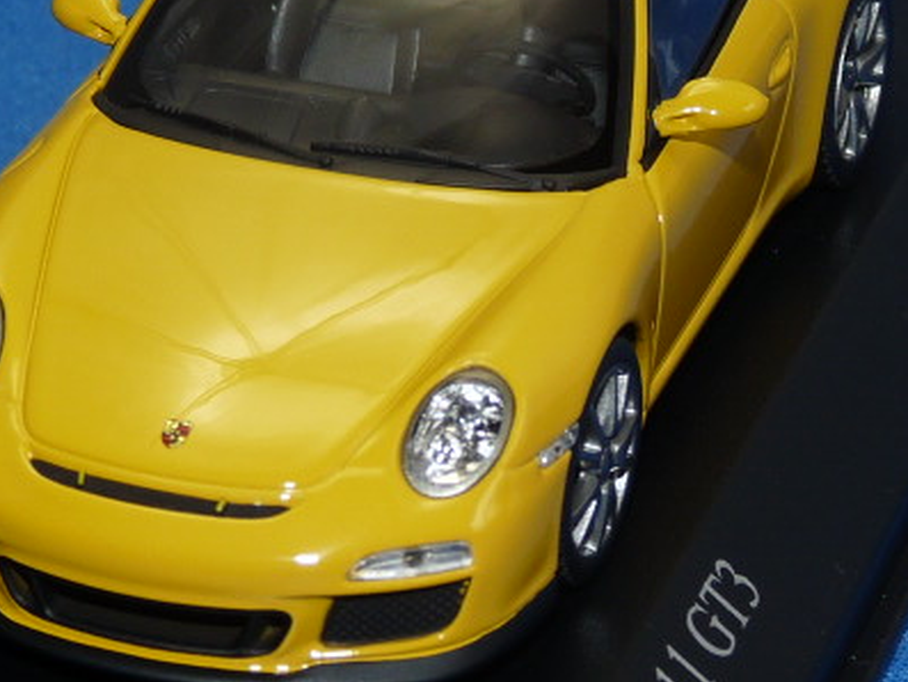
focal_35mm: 192
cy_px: 174
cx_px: 309
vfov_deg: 7.7
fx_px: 5038
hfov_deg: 10.3
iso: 100
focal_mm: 11.9
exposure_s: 1/40
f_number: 4
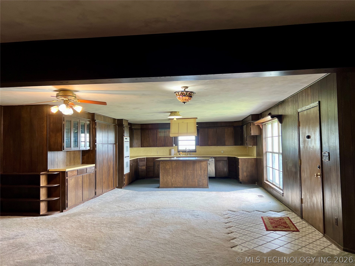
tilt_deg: +2.7
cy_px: 133
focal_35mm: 26
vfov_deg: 53.1
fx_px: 267
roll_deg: +0.8
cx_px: 178
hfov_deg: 67.3
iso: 64
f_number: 1.5
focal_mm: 5.7
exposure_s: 1/60
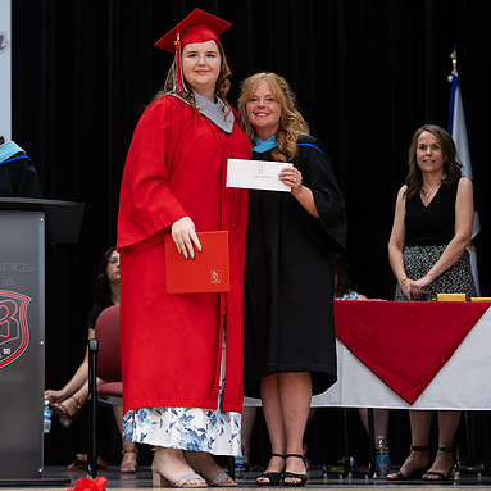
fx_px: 2215
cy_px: 247
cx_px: 218
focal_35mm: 138
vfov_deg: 12.7
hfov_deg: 12.6
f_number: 2.8
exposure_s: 1/200
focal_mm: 85
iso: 1000
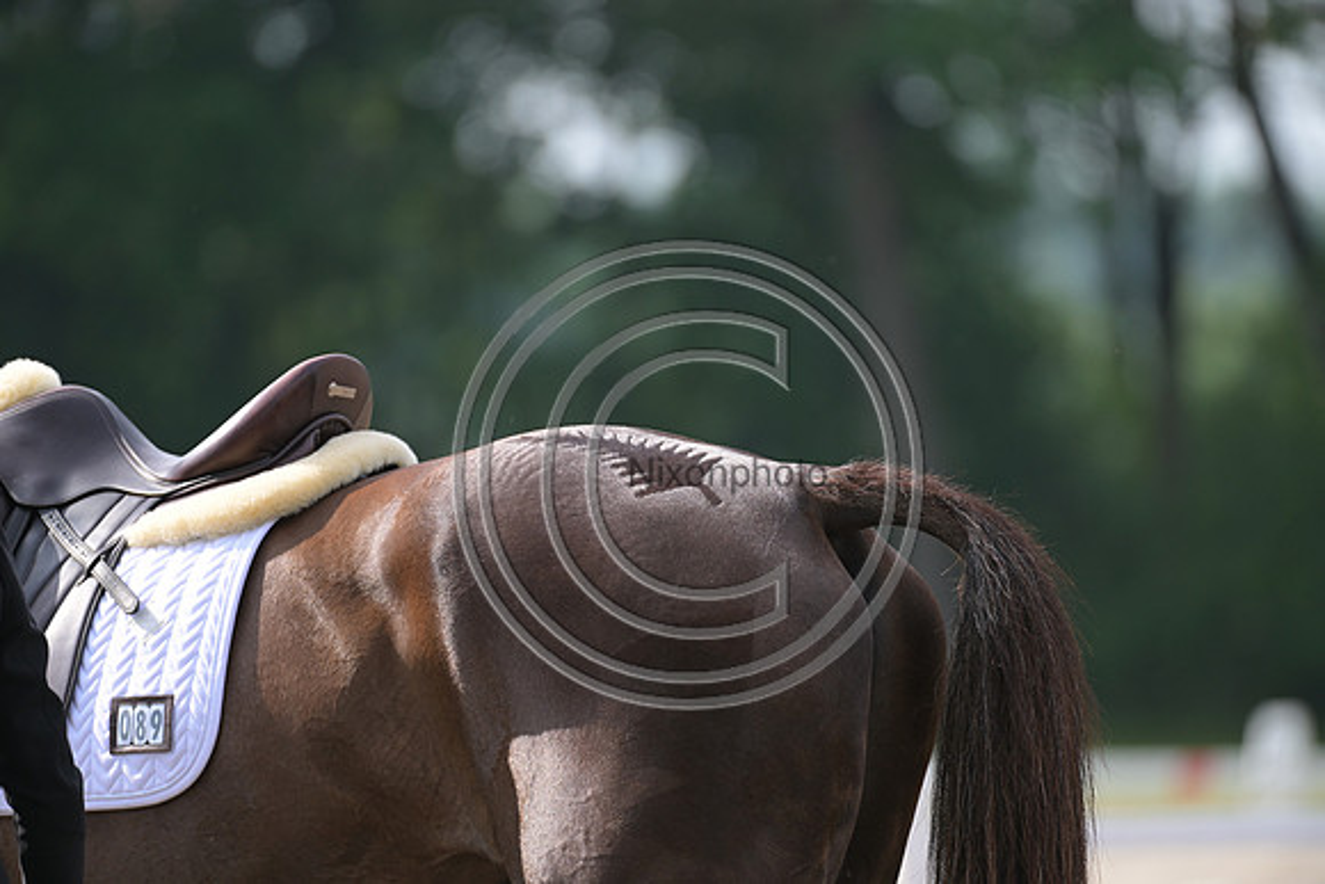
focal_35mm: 400
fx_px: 14725
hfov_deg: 5.2
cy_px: 442
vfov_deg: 3.4
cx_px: 662
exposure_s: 1/1250
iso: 450
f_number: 5
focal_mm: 400
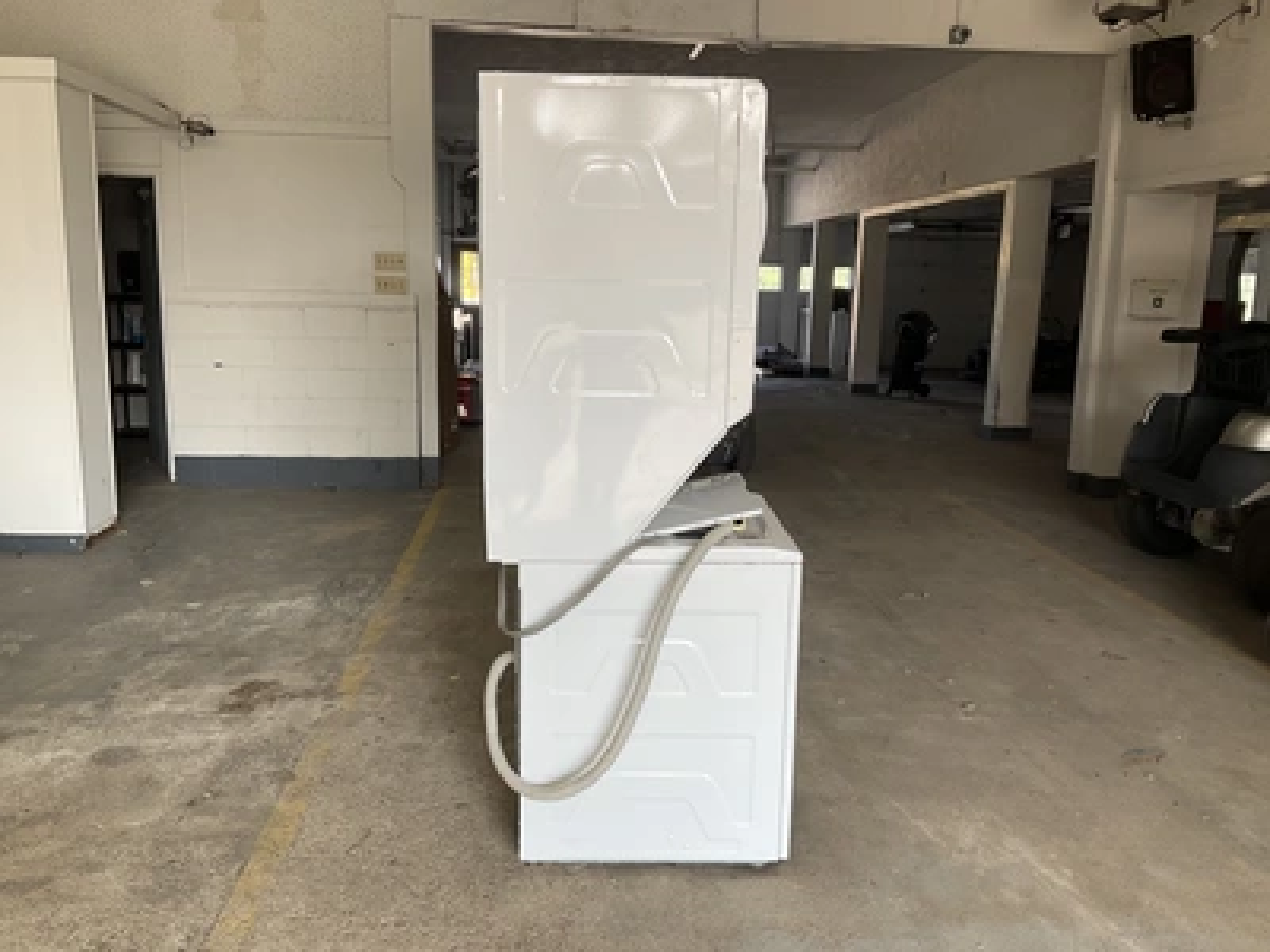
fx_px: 1064
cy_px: 476
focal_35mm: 29
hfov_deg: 61.7
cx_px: 635
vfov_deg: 48.2
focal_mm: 3
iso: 20
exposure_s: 1/141
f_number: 1.8
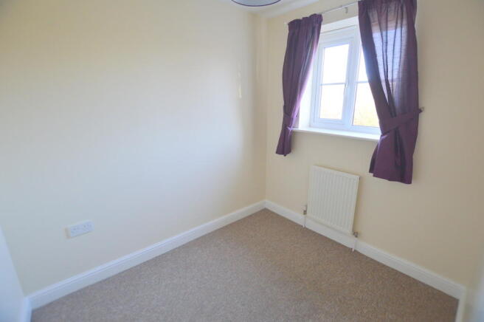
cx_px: 242
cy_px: 161
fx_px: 201
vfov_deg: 77.2
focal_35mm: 15
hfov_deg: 100.4
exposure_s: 1/60
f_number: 3.5
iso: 450
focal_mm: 10
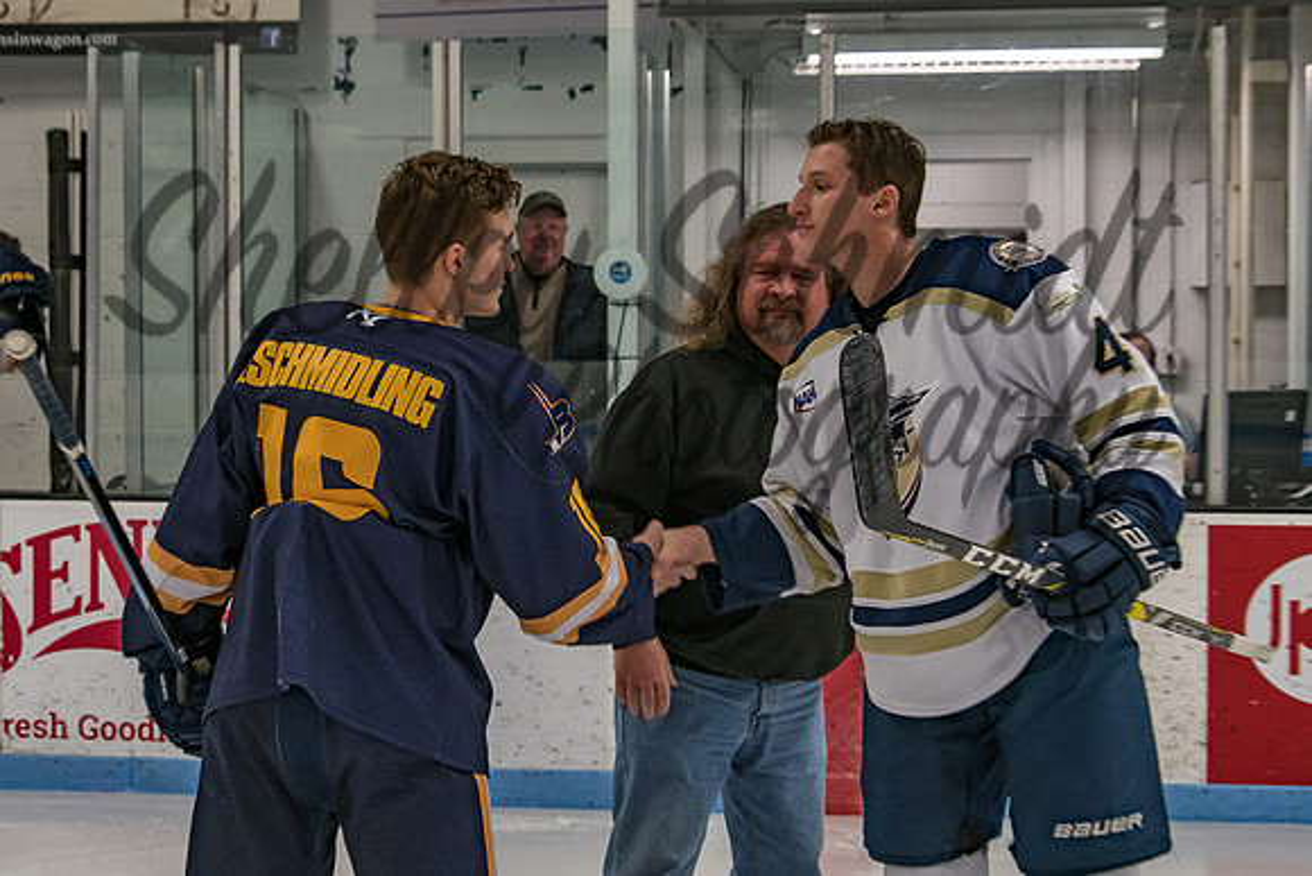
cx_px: 616
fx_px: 2754
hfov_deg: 26.8
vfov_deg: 18.1
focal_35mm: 76
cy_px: 407
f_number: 5
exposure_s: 1/250
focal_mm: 45
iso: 640
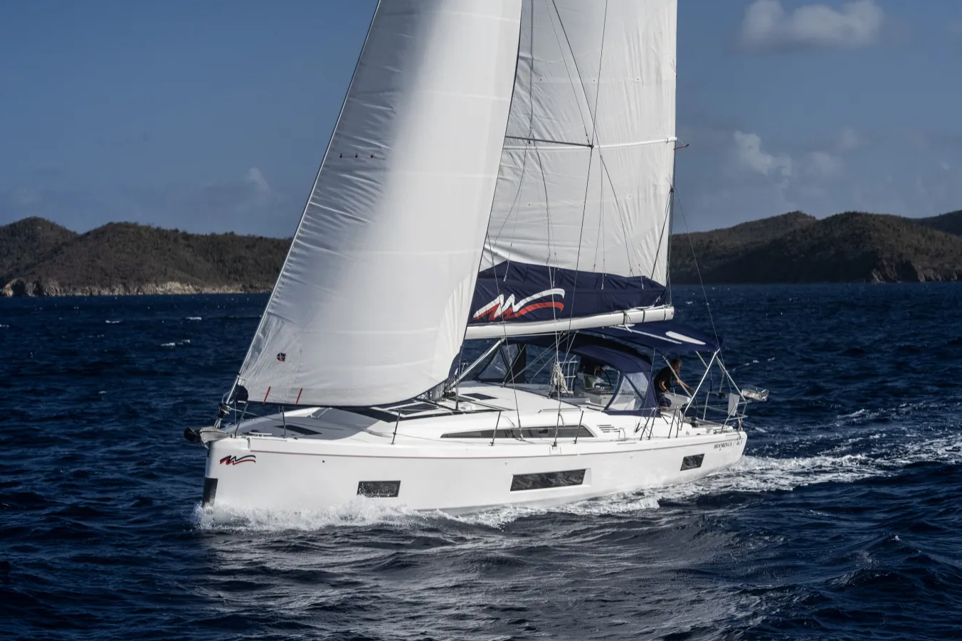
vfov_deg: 15.5
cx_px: 470
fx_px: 2351
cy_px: 311
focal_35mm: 88
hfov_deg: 23.1
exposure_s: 1/4000
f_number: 5.6
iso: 640
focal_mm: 85
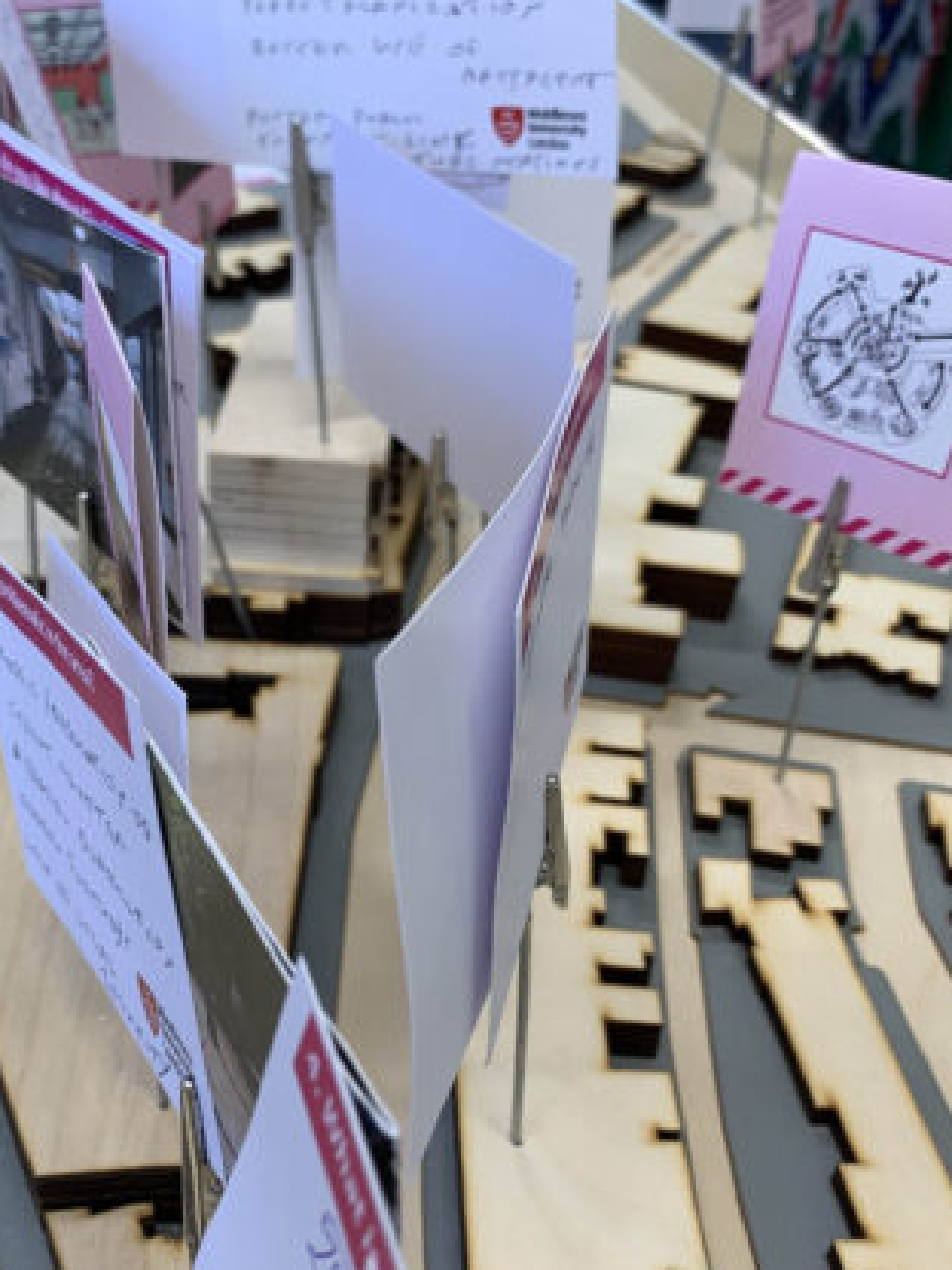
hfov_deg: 35.2
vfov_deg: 46.7
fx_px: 1467
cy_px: 727
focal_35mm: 40
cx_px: 241
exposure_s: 1/100
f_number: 1.8
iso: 80
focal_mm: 4.25
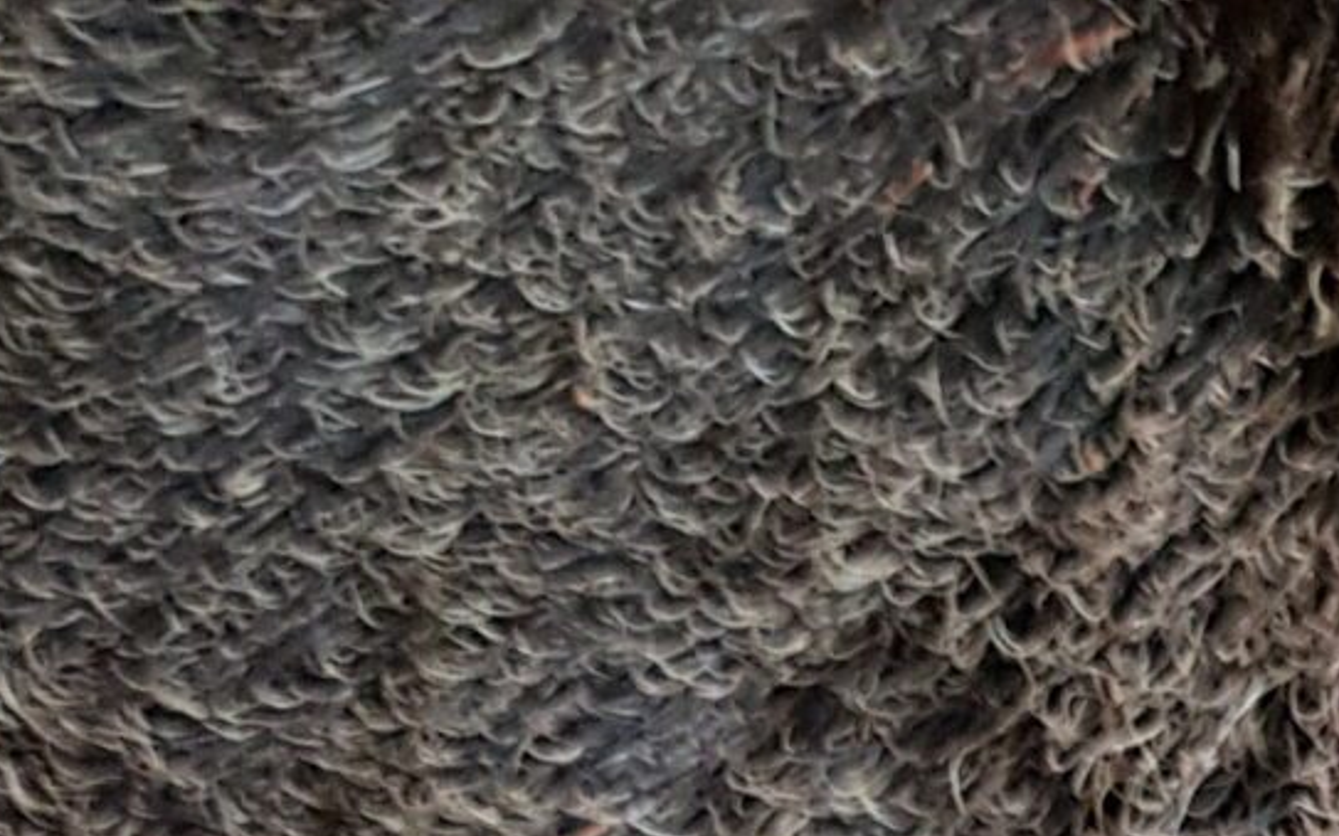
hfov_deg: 15.8
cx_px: 1346
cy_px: 3154
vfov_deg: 7.6
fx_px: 4742
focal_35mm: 130
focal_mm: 4.2
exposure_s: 1/50
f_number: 1.7
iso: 100
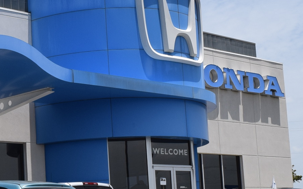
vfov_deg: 14.2
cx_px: 0
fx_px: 760
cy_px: 125
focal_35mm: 92
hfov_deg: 21.7
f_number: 11
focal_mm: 18
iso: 250
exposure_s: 1/500
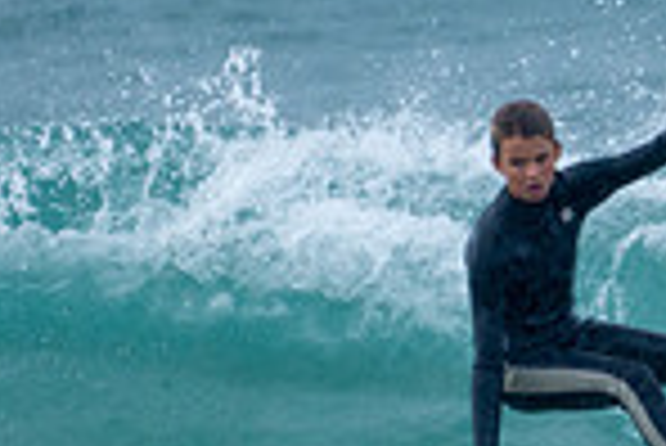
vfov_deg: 0.5
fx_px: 52350
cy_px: 493
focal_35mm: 2827
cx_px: 693
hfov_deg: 0.7
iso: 320
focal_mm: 480
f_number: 5.6
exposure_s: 1/500
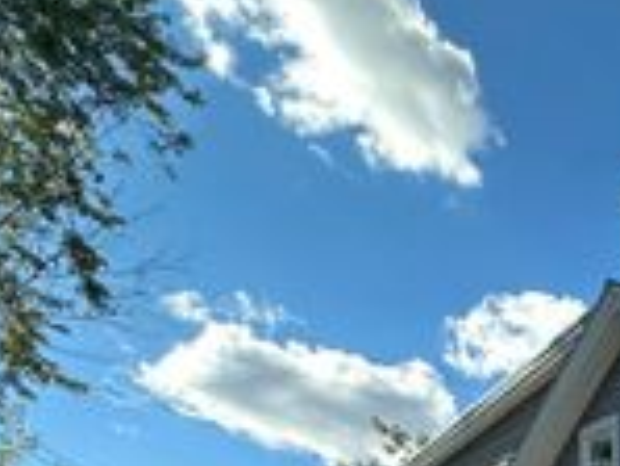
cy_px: 730
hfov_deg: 29.8
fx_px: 842
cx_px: 857
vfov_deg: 23.5
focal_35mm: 47
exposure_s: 1/673
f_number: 2.2
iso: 40
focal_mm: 2.22
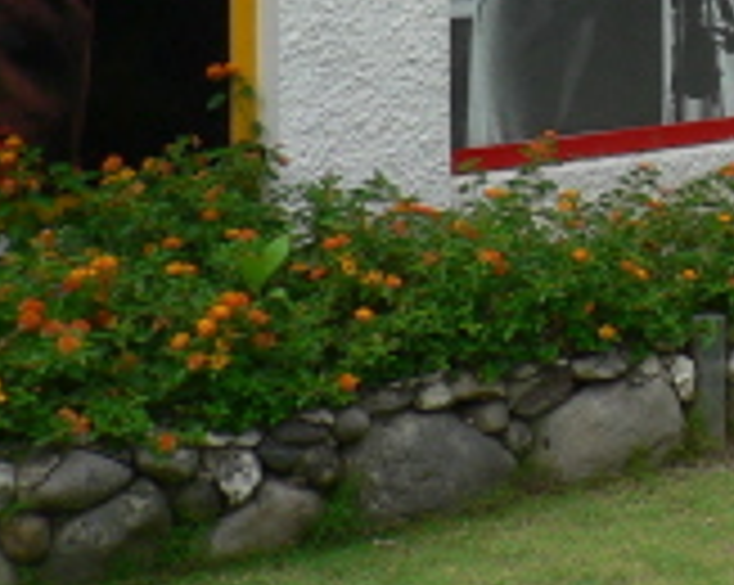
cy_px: -299
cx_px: 1268
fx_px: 2582
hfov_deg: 14.5
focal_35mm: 119
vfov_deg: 12.3
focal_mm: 6
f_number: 4
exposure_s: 1/320
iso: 64
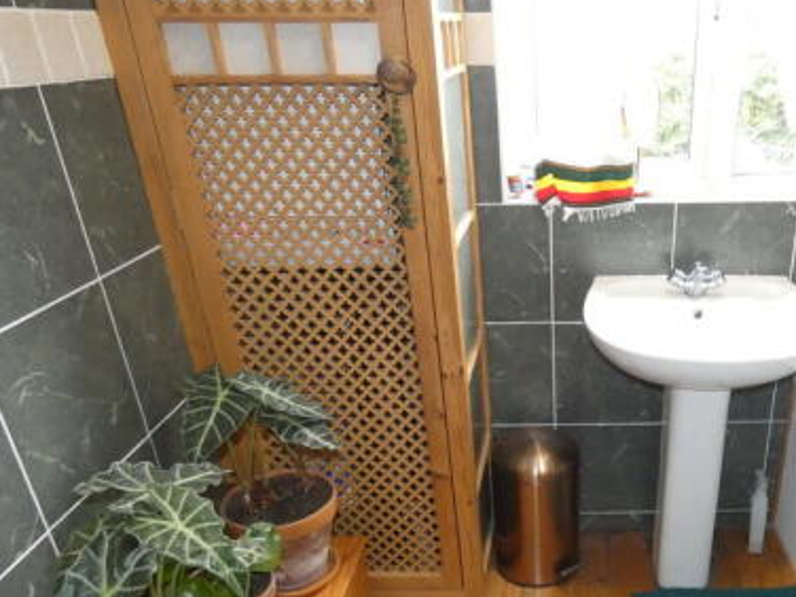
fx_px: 713
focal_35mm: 31
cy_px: 435
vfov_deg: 44.2
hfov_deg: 56.3
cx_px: 566
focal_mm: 3.6
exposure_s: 1/60
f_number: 2.8
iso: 800
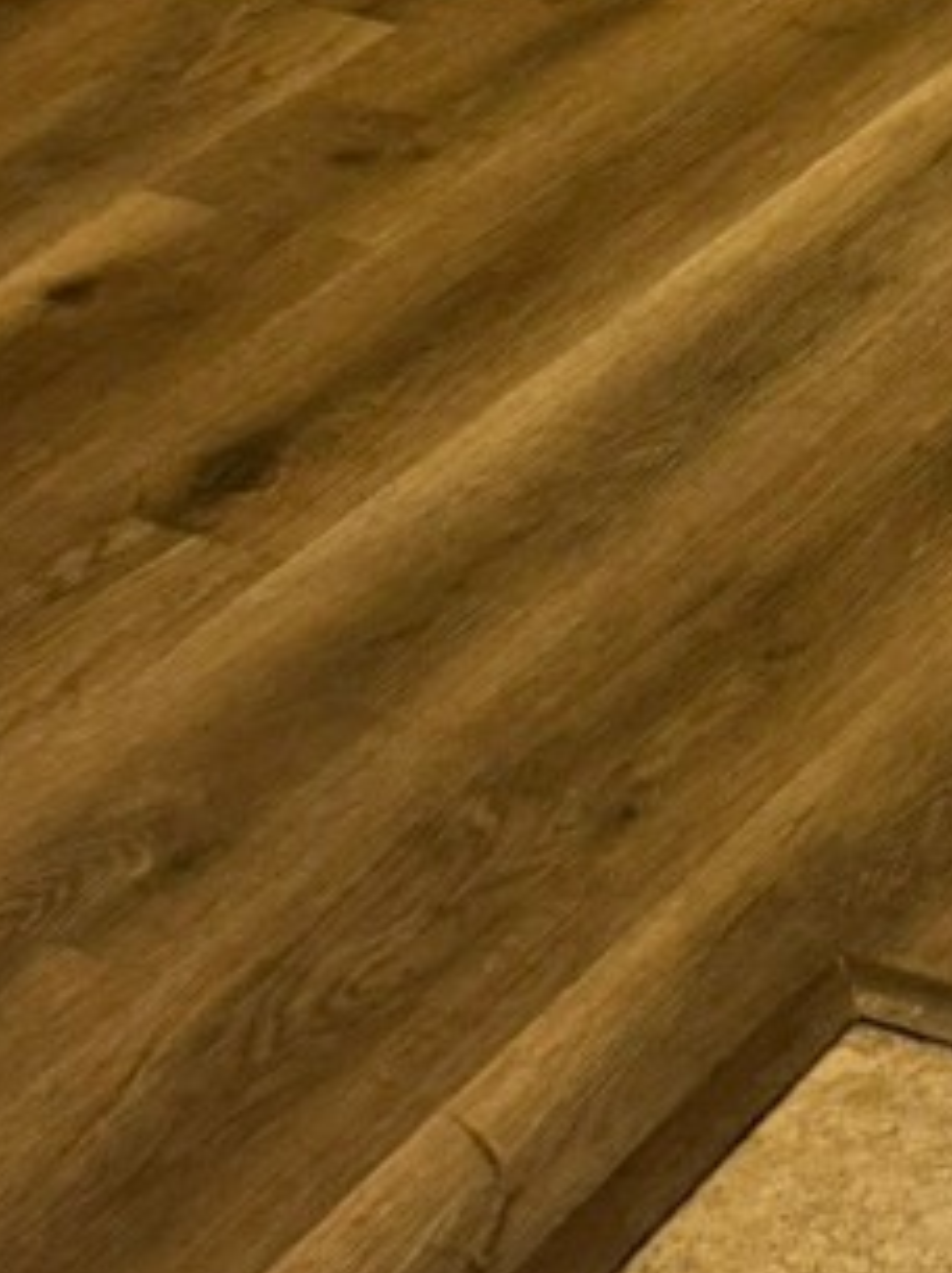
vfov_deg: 15.1
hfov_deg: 11.0
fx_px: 4446
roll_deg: -1.0
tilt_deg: -18.6
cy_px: -664
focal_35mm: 121
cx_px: 1979
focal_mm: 6.76
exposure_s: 1/60
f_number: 1.78
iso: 320
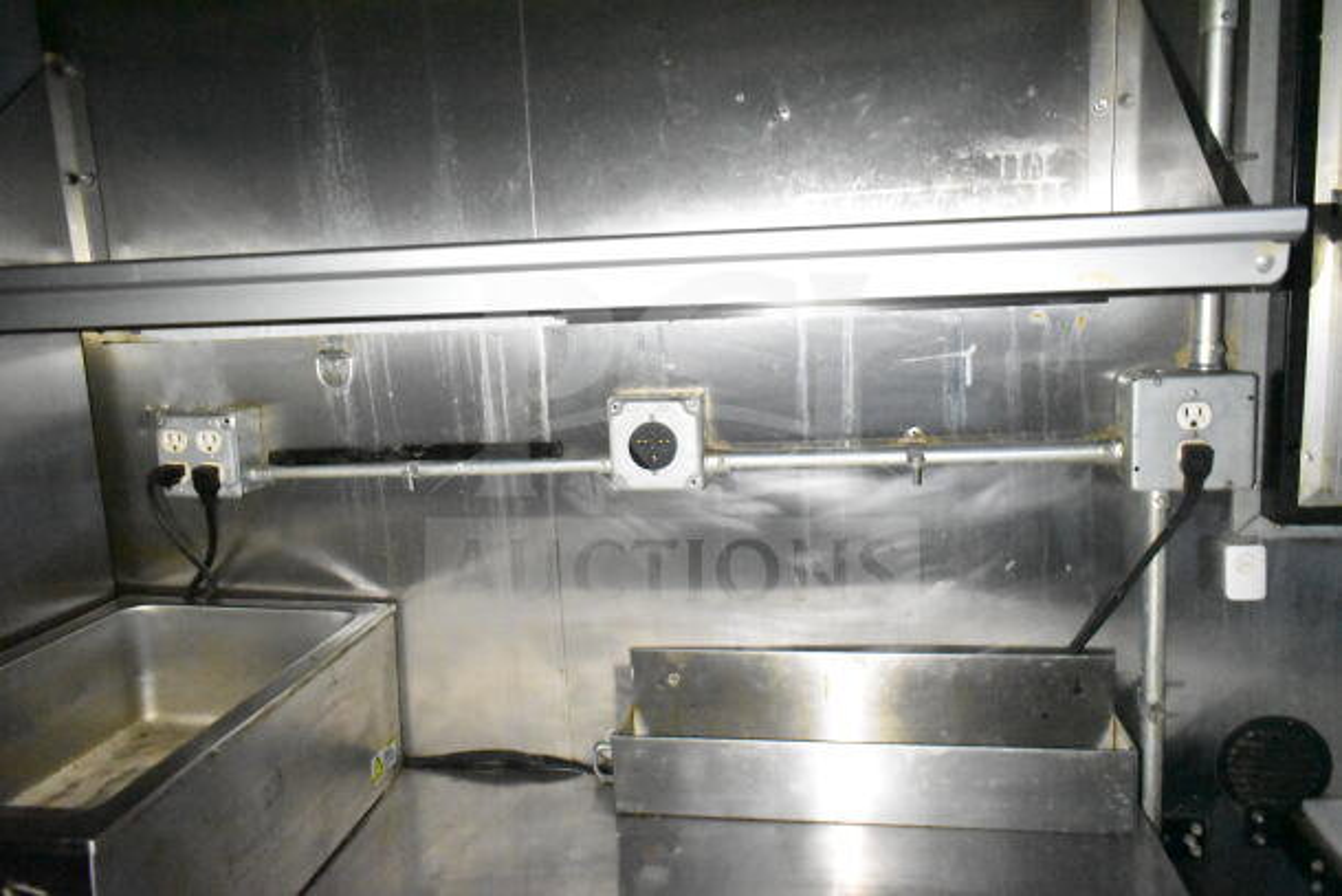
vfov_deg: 48.0
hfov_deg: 67.4
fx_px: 1007
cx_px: 671
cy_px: 448
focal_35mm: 27
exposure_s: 1/30
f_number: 3.5
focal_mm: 18
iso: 16000
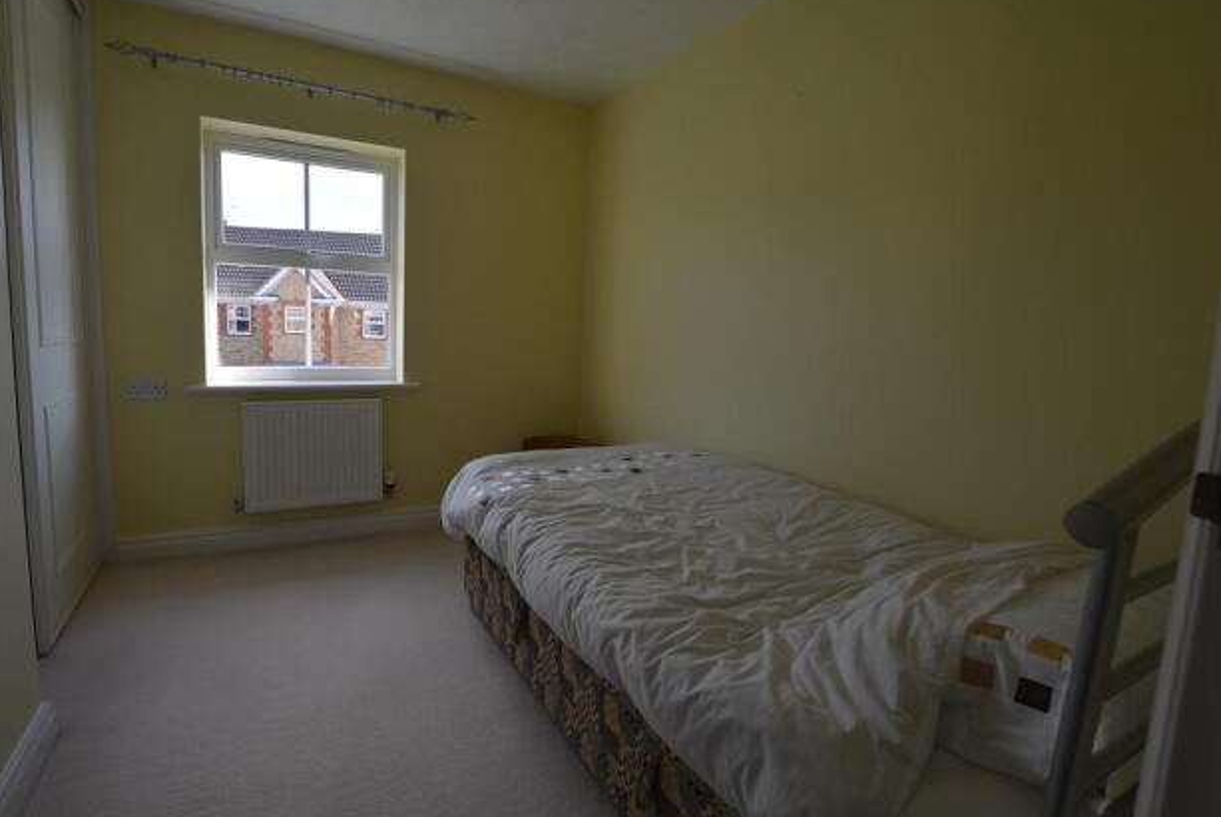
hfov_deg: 96.6
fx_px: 543
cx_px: 580
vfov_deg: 73.9
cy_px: 408
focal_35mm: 16
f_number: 6.3
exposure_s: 1/50
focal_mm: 10
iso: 100
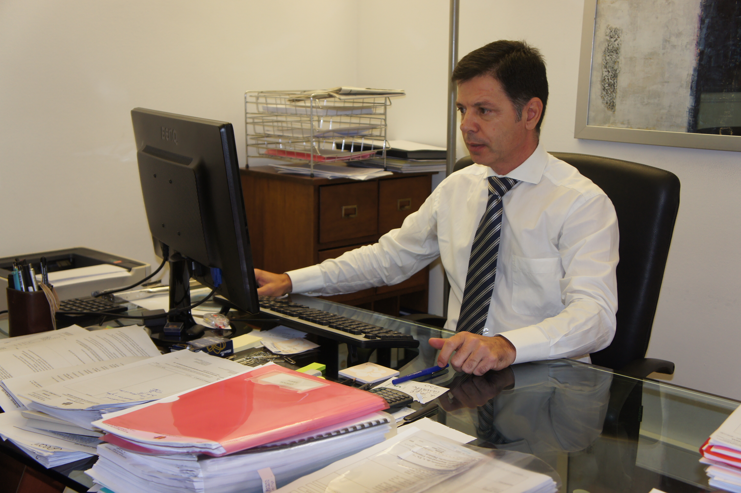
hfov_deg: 45.0
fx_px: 895
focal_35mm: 44
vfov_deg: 30.8
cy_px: 246
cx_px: 370
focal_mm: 29
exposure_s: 1/60
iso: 400
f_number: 4
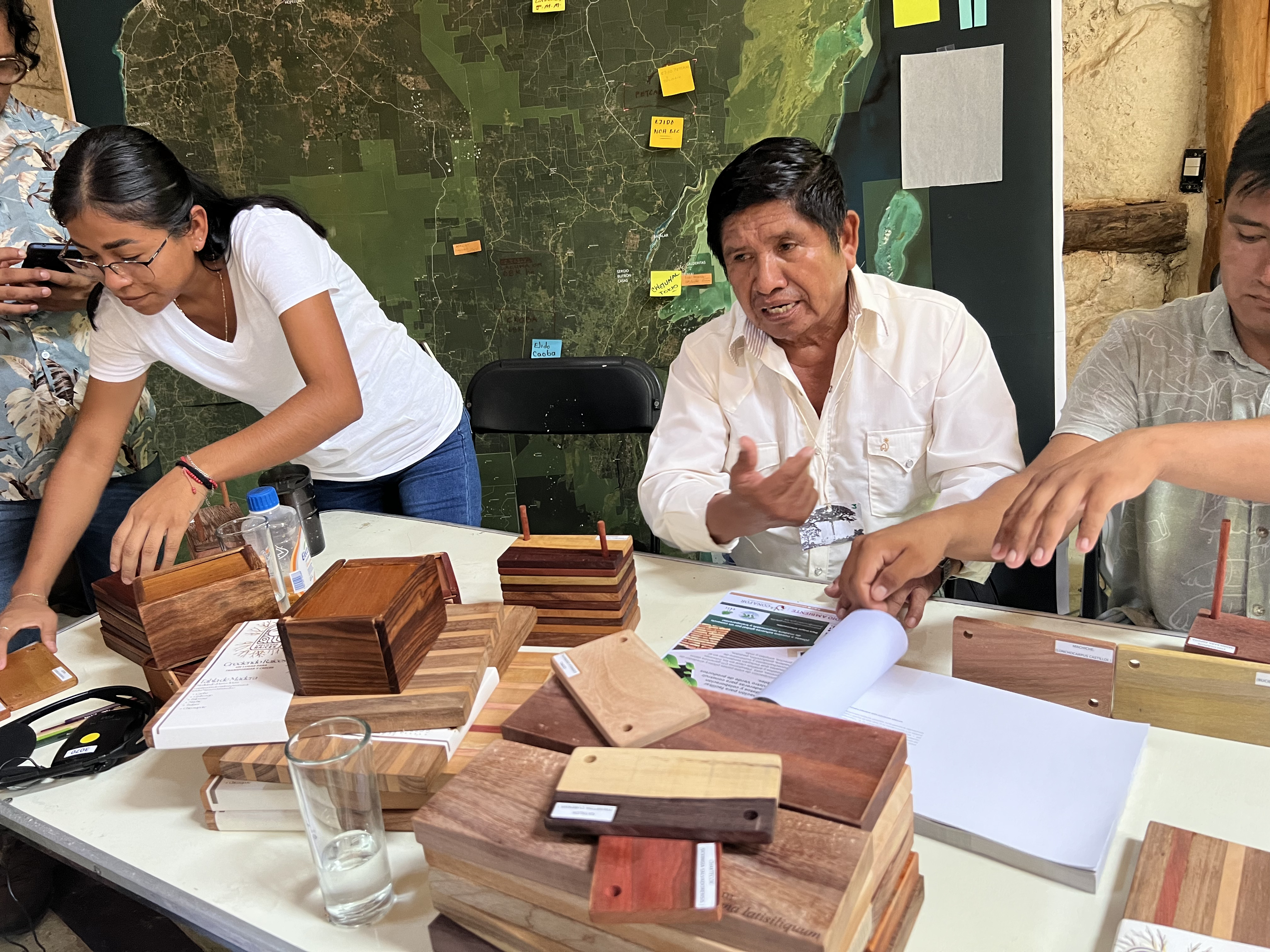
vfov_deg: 53.1
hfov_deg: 67.3
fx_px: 954
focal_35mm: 26
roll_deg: +6.8
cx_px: 635
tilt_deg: -20.8
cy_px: 476
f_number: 1.5
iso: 250
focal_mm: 5.7
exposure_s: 1/60
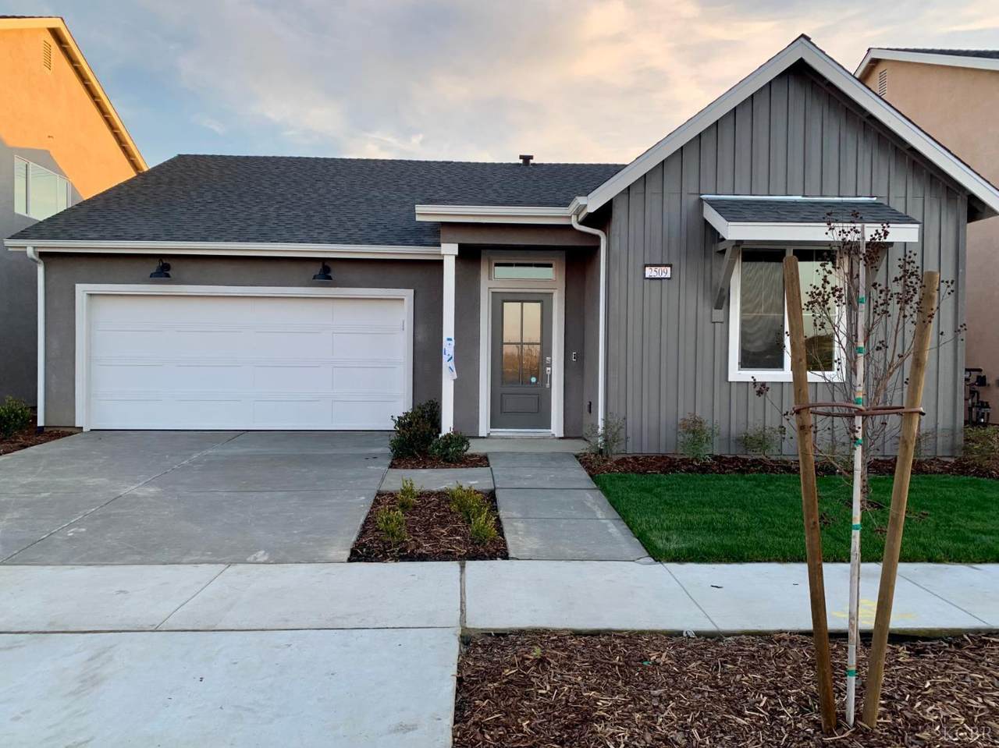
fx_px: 750
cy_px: 374
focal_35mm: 26
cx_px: 500
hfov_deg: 67.3
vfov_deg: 53.0
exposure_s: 1/160
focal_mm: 4.25
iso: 25
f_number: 1.8
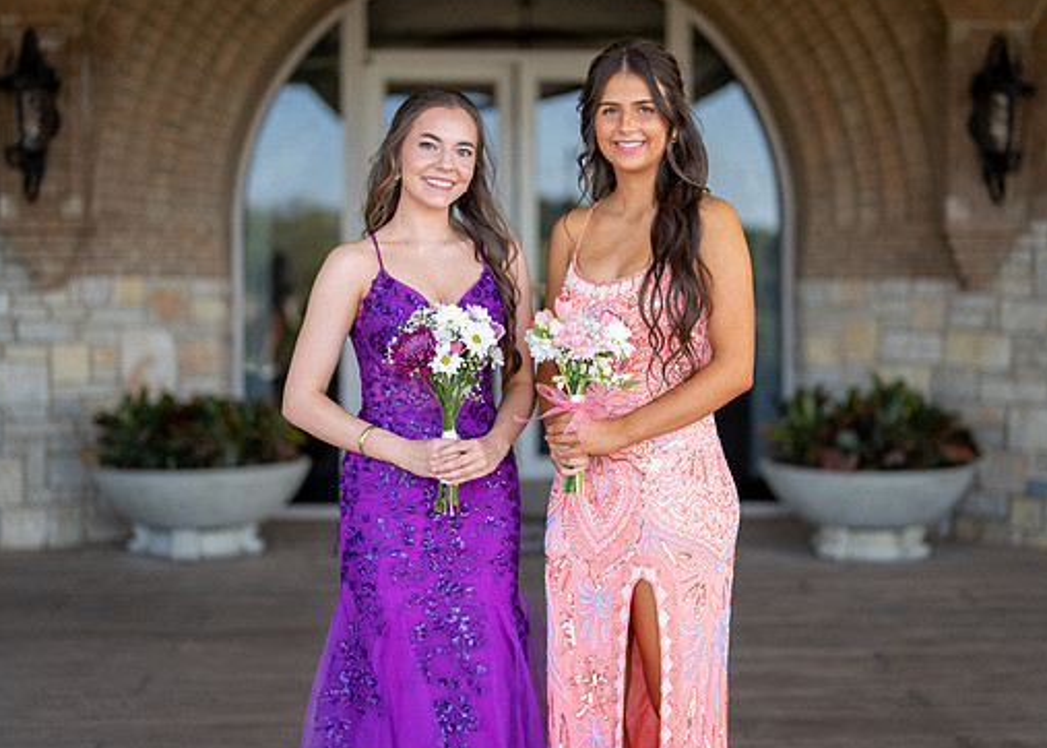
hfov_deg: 32.2
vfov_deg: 23.3
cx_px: 560
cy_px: 341
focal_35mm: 61
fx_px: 1814
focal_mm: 50
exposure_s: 1/1250
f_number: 1.4
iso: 160
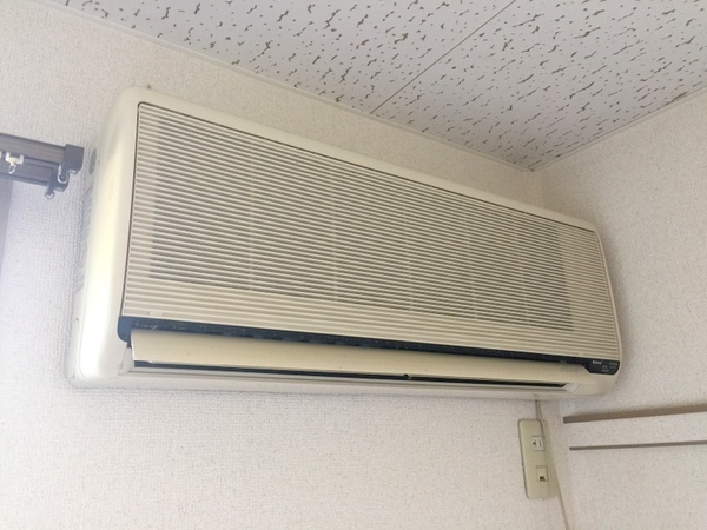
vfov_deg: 48.2
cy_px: 265
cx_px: 354
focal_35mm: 29
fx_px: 592
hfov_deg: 61.7
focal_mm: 4.15
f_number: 2.2
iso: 50
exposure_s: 1/30
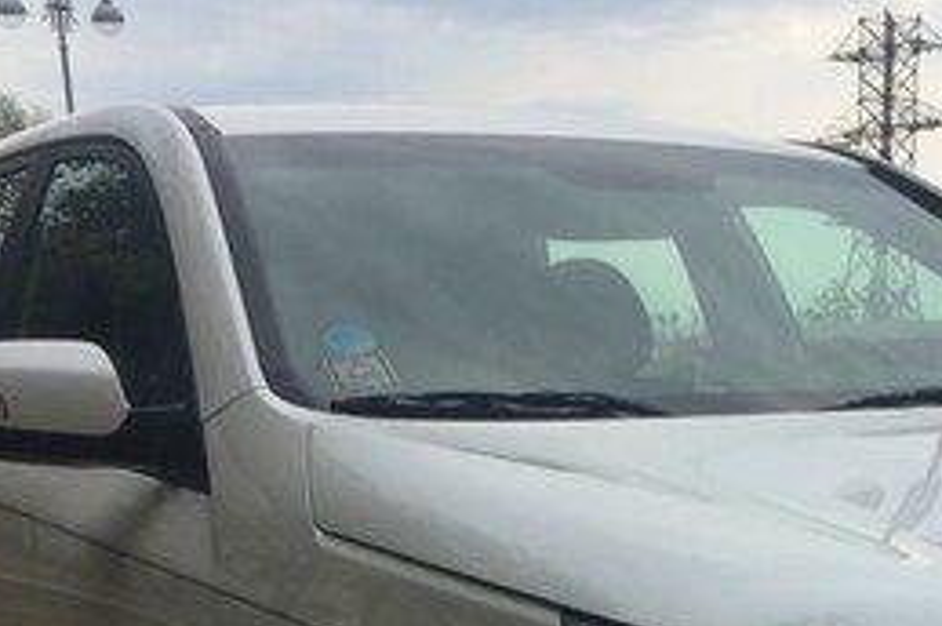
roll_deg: -0.6
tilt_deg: -15.0
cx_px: 757
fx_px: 2012
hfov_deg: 25.9
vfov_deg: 16.6
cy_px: 839
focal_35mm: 77
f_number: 2.2
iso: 32
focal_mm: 4.15
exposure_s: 1/1642
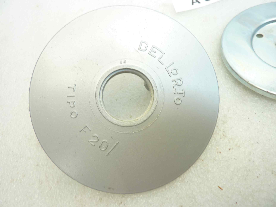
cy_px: 104
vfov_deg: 54.9
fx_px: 199
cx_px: 138
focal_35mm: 25
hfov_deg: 69.4
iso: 80
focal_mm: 4.1
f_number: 3.3
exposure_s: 1/15
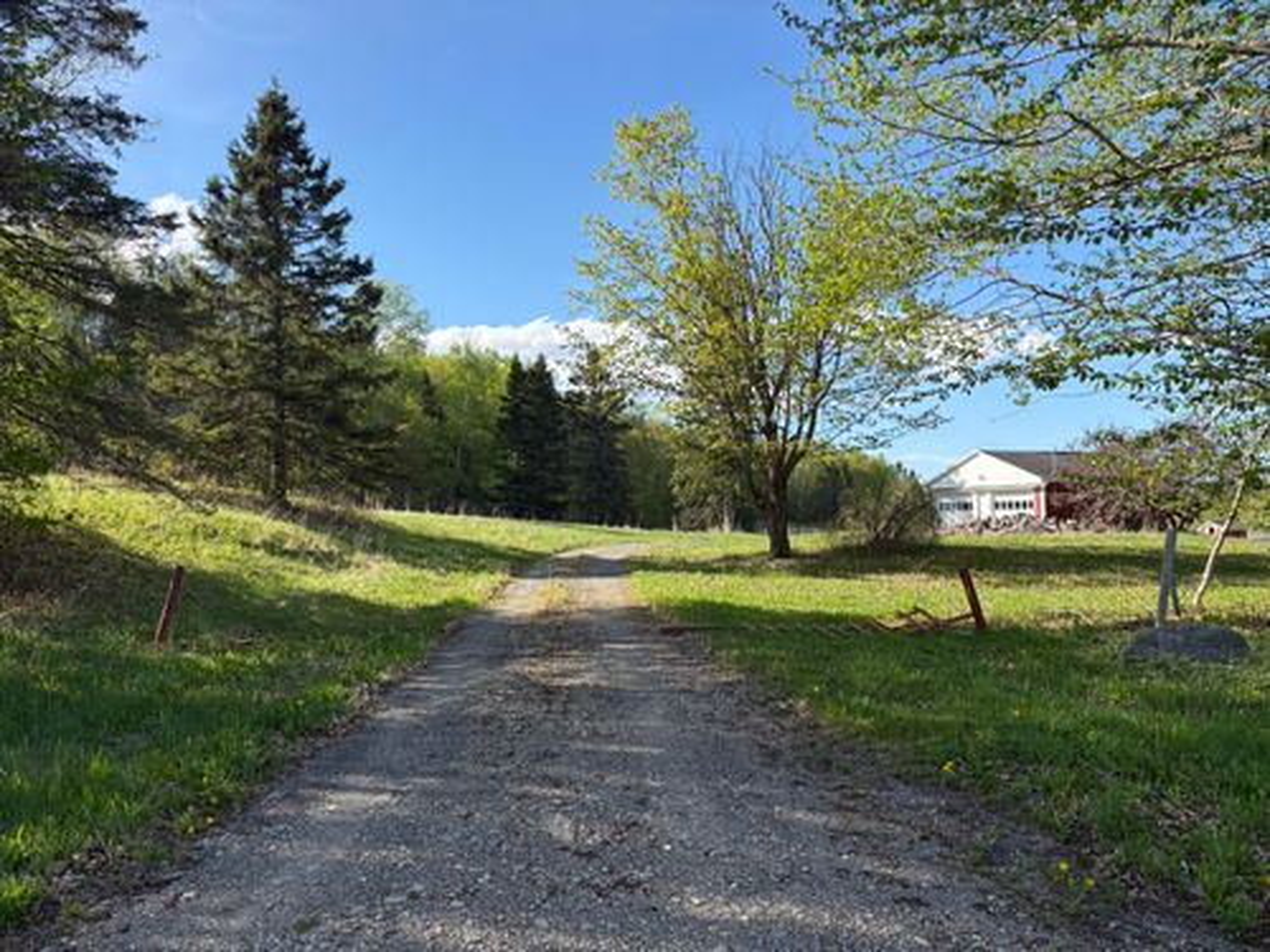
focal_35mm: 26
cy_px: 476
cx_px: 635
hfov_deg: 67.3
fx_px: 954
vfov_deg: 53.1
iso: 50
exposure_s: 1/1550
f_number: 1.6
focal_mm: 5.96
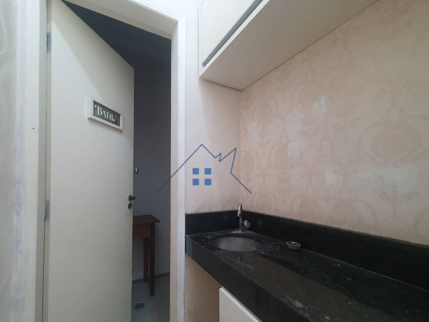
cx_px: 201
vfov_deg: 85.5
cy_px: 173
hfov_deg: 101.9
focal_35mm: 14
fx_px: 174
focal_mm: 1.8
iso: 400
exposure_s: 1/60
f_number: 2.2
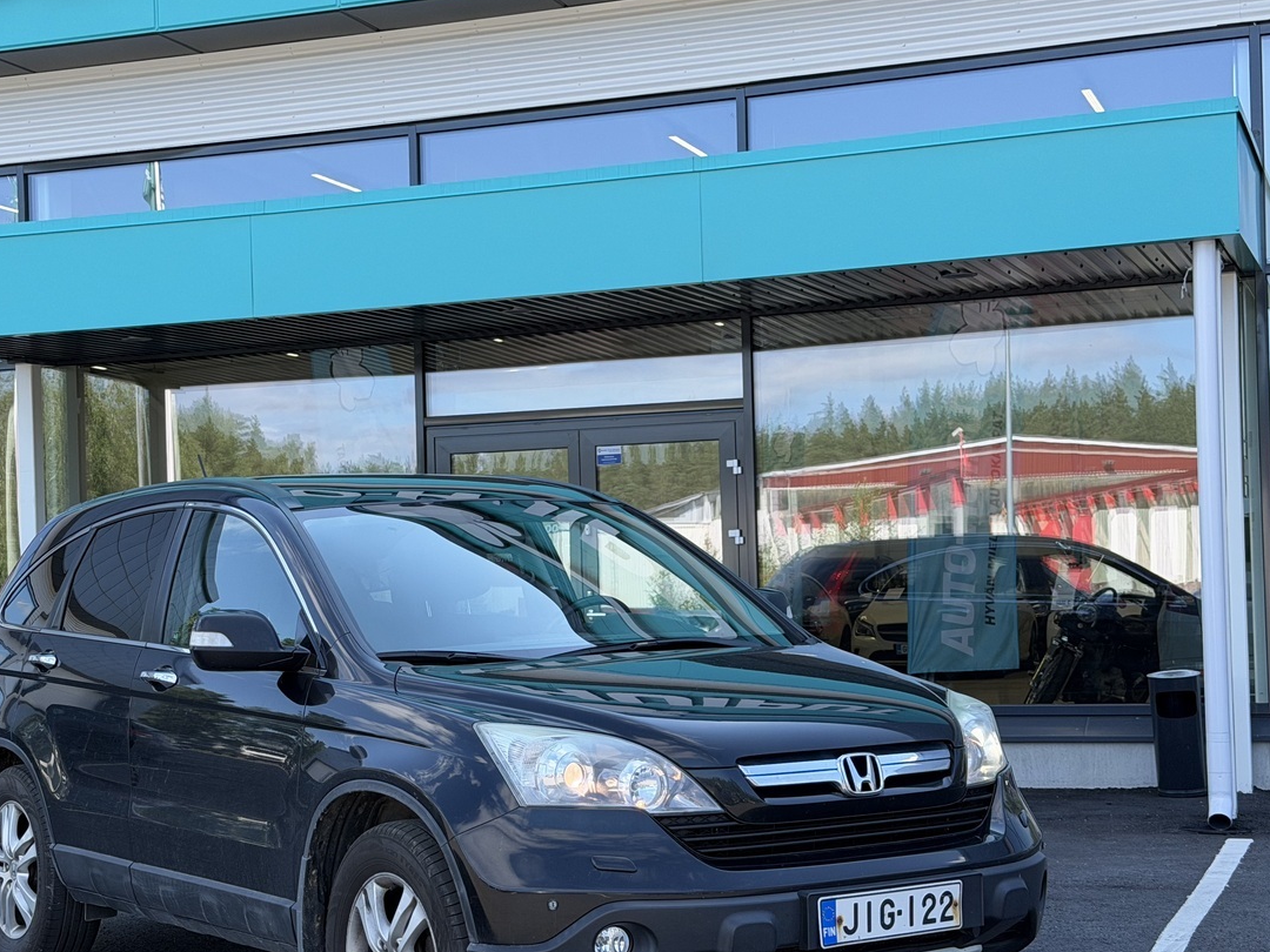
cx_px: 473
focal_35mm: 64
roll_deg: +0.7
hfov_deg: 30.1
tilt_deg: +1.3
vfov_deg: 22.9
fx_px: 2348
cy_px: 551
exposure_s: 1/846
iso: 64
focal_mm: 6.76
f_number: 1.78
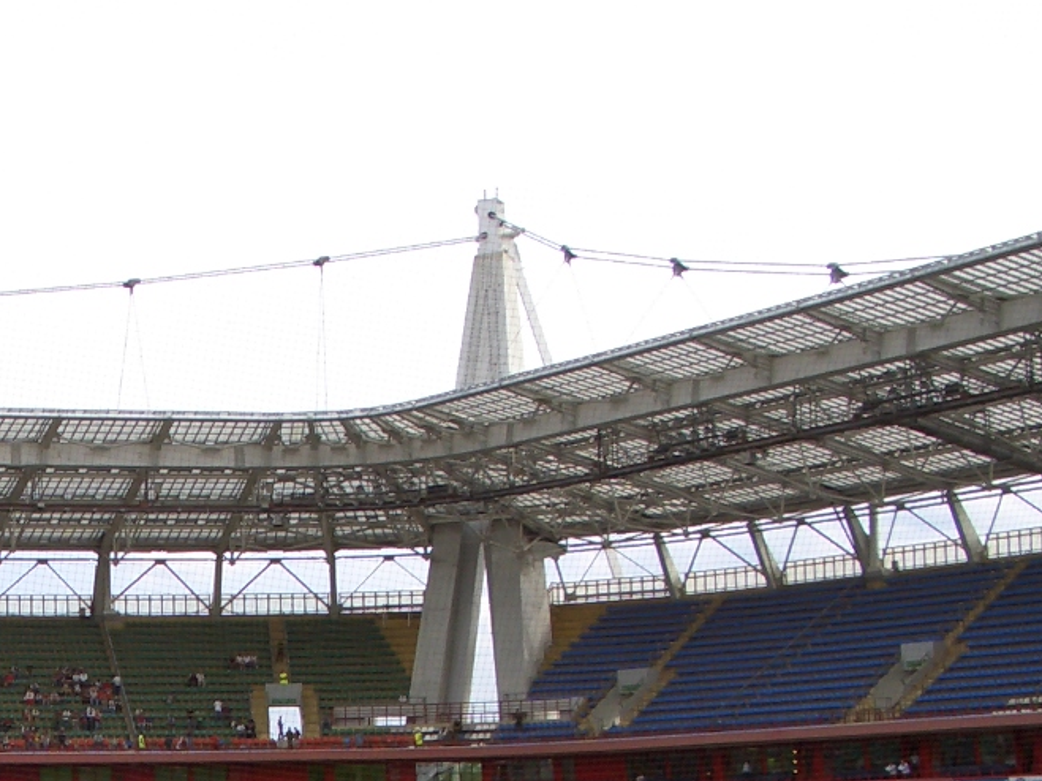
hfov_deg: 22.3
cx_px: 30
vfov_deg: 16.8
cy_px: 882
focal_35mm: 85
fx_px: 2558
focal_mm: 5.8
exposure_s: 1/160
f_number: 4.3
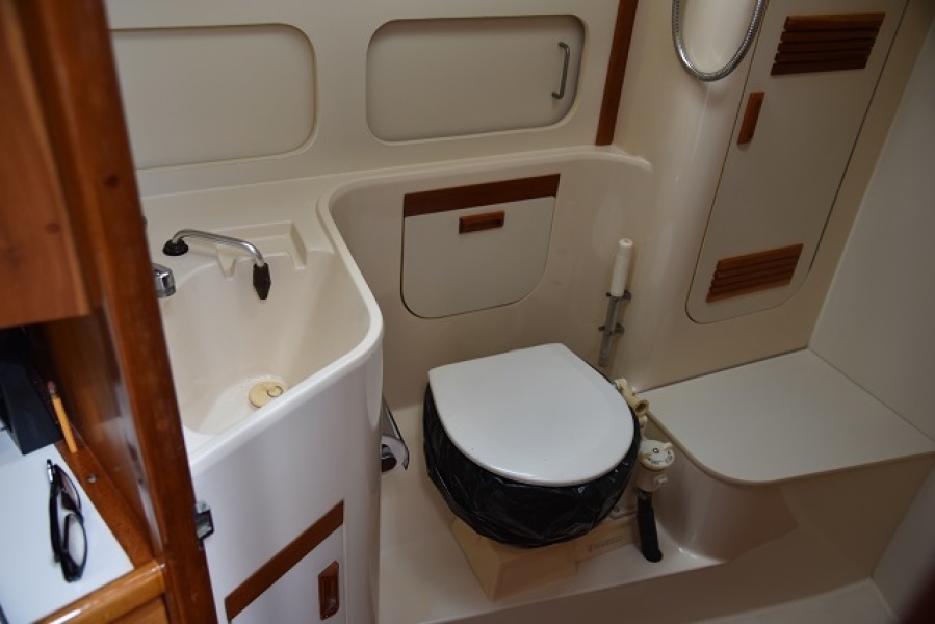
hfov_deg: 61.9
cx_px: 468
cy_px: 312
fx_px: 779
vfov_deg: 43.6
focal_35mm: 30
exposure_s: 1/60
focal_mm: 30
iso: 500
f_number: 4
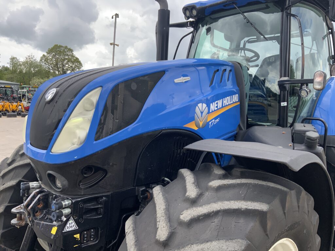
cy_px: 126
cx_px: 168
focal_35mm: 29
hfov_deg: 61.7
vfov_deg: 48.2
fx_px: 281
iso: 16
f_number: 1.8
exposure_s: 1/446
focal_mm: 3
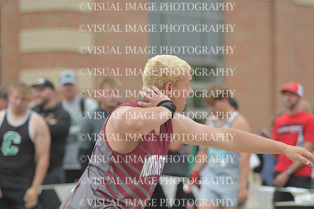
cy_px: 104
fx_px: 1963
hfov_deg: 9.1
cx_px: 157
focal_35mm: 225
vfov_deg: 6.1
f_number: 2.8
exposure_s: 1/2000
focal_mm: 150
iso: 250
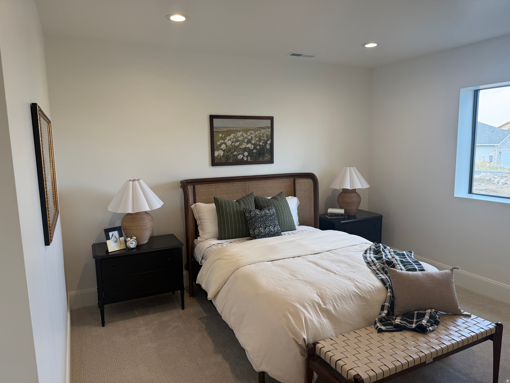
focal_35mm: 24
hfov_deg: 71.6
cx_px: 255
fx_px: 354
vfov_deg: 56.8
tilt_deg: -8.2
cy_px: 192
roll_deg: +0.0
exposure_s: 1/120
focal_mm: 6.76
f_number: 1.78
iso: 80
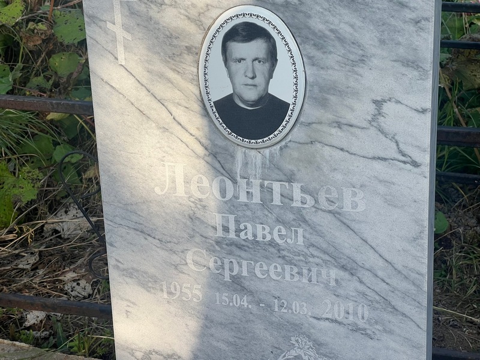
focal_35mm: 77
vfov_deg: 19.1
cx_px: 240
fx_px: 1068
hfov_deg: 25.3
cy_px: 180
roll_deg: +1.9
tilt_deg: -21.3
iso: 32
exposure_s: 1/344
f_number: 2.8
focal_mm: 9
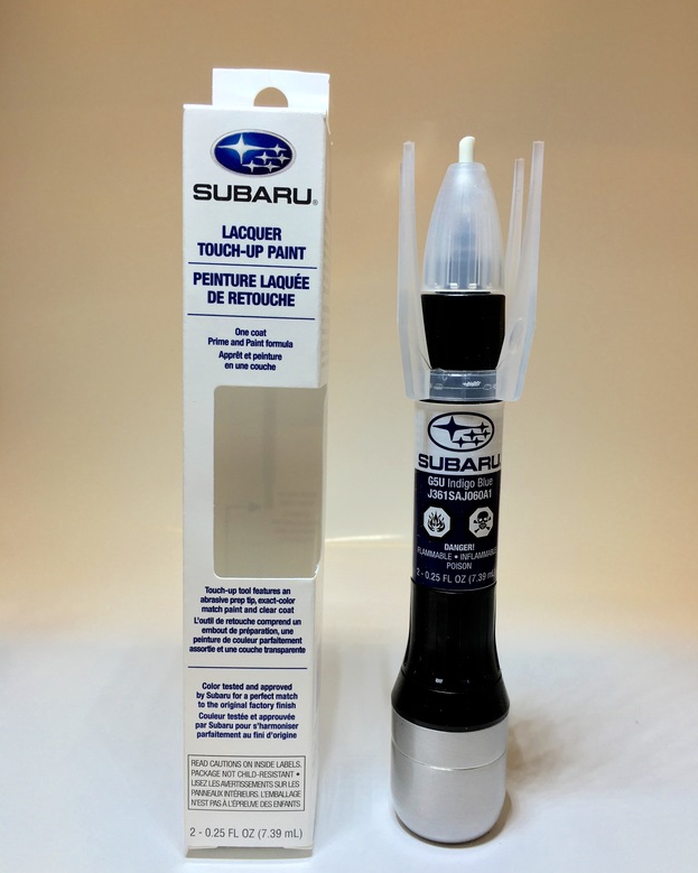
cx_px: 356
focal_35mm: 31
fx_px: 801
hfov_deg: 47.1
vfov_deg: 57.1
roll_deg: -0.5
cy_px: 465
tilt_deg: -11.1
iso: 25
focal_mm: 4.15
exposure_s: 1/60
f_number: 2.2
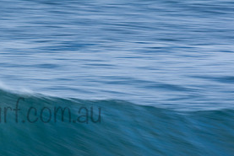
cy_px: 103
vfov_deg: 0.9
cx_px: 12
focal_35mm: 1571
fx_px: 10216
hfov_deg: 1.3
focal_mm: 500
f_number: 20
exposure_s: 1/30
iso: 100
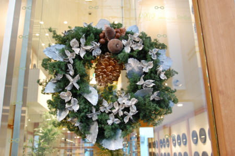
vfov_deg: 36.8
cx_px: 118
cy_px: 78
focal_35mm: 36
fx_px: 235
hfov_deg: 53.2
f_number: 8
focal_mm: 24
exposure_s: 1/20
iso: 1600
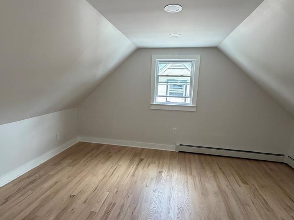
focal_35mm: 20
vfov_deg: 66.0
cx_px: 145
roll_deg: -1.7
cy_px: 113
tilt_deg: -10.1
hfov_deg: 81.7
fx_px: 170
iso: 250
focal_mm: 2.22
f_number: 2.2
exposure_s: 1/121
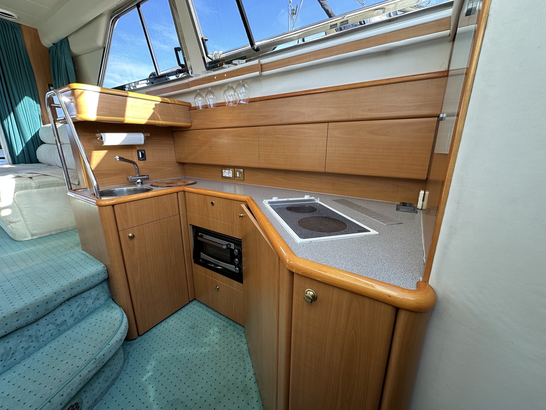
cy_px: 205
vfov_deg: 85.7
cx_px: 273
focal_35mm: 14
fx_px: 221
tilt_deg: -14.2
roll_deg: -0.8
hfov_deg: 102.1
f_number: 2.2
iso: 64
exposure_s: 1/99
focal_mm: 2.22
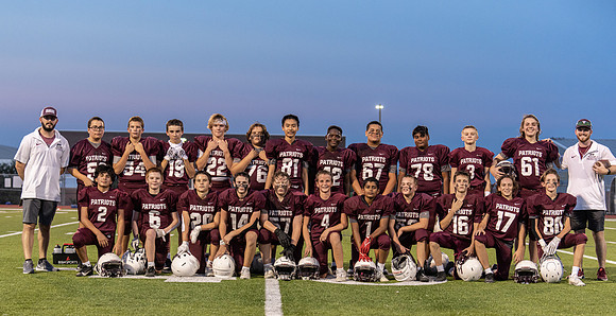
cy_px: 216
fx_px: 1271
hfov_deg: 27.2
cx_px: 291
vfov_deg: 14.2
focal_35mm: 79
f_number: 3.5
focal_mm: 70
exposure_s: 1/320
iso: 2000
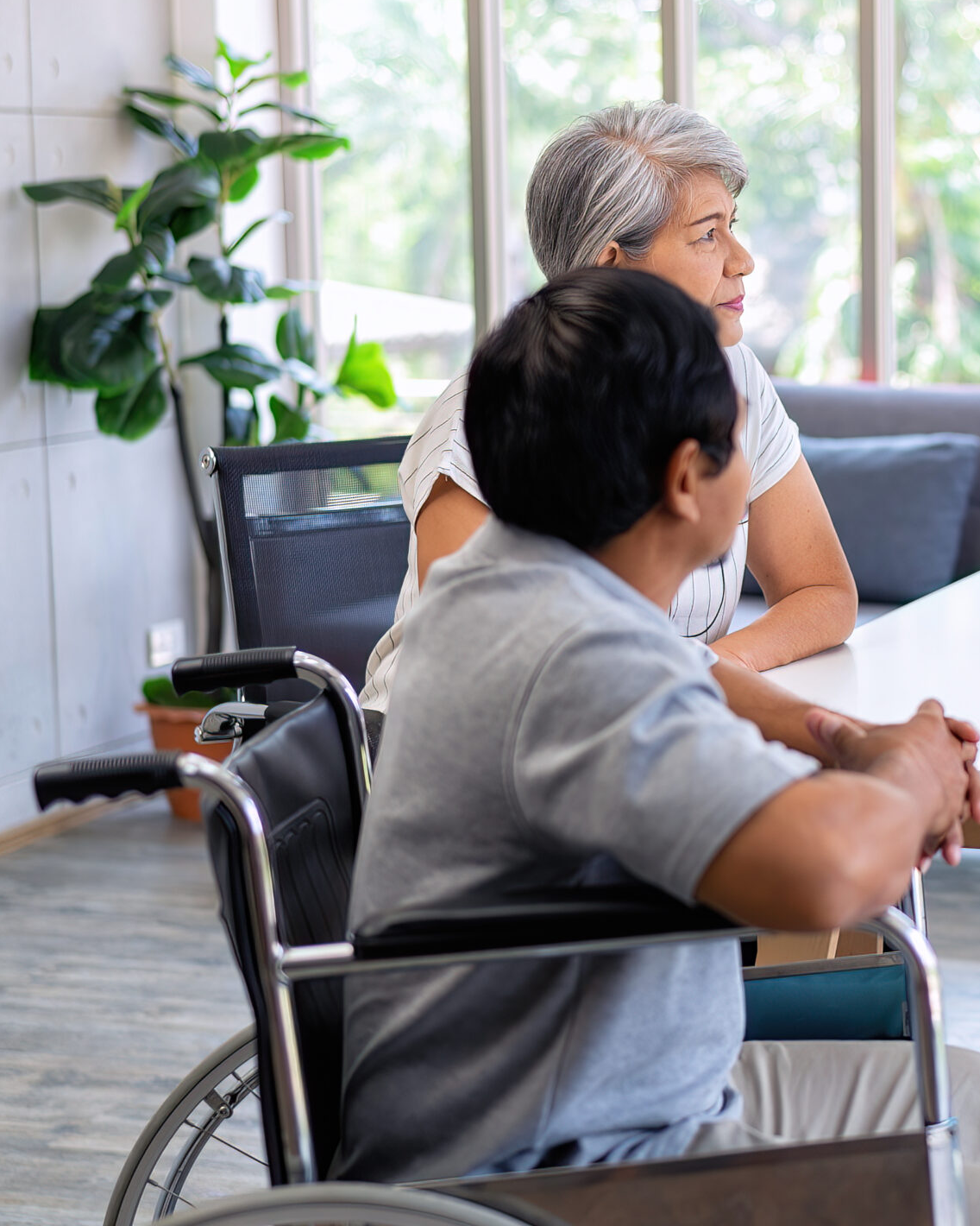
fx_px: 3190
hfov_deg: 17.0
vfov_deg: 21.7
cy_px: 651
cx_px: 1014
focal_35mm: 88
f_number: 1.4
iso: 100
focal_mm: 35
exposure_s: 1/320
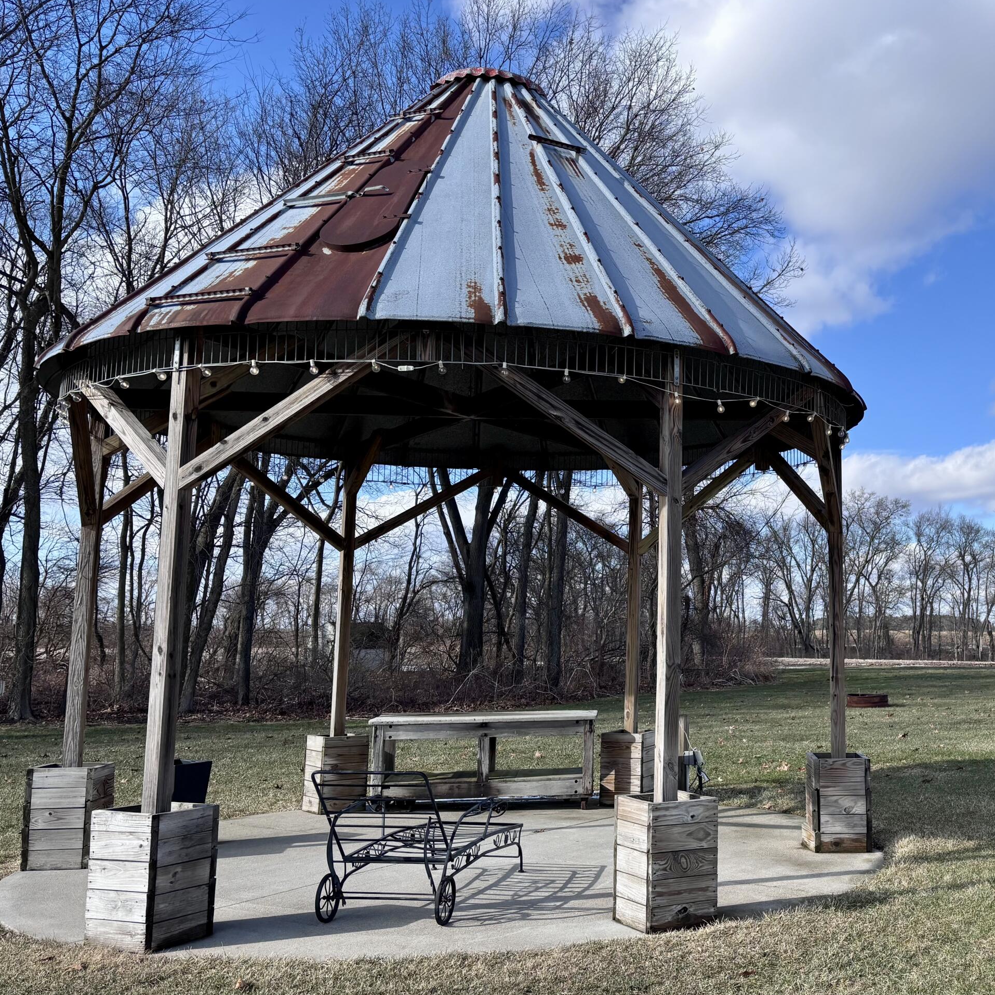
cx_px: 754
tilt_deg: +8.2
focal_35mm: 36
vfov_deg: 46.0
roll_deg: -0.1
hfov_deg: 44.4
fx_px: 1171
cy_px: 496
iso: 50
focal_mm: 5.96
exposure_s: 1/2857
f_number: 1.6
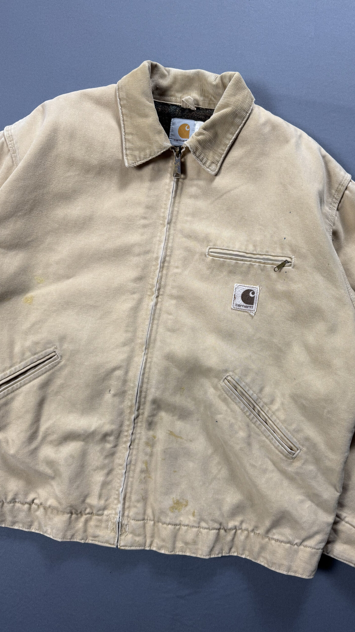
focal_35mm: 27
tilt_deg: -86.1
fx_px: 452
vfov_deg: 69.8
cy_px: 322
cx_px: 235
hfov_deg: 42.4
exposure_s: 1/60
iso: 125
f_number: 1.78
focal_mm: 6.76
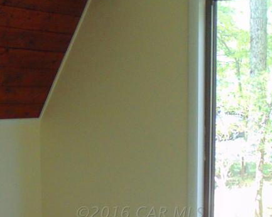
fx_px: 724
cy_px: 213
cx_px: 140
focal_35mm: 90
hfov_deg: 21.3
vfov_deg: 16.7
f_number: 3.3
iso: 250
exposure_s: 1/30
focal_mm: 6.9
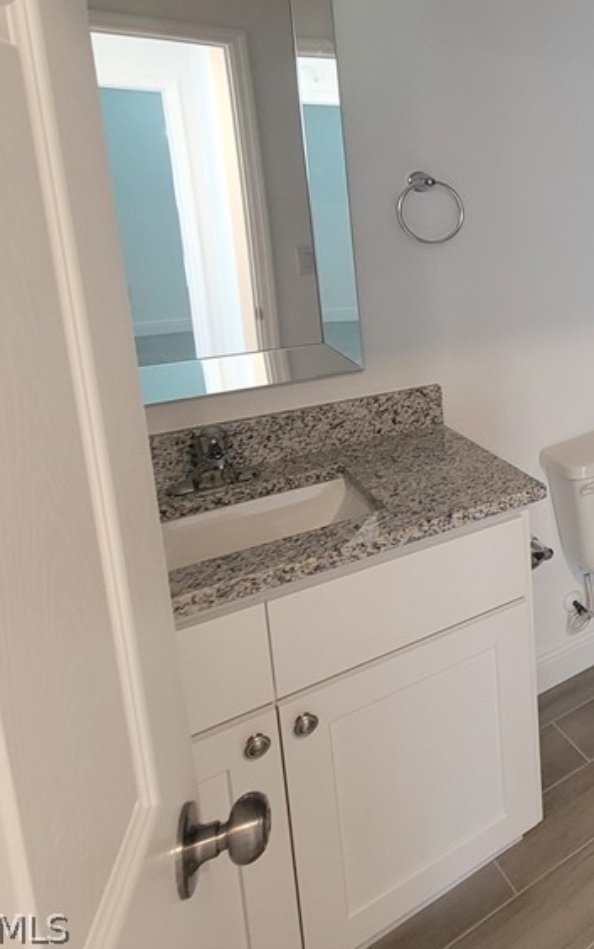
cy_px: 310
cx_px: 771
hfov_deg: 34.7
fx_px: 647
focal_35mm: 25
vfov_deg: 70.2
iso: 400
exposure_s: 1/40
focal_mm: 2.2
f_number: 2.2
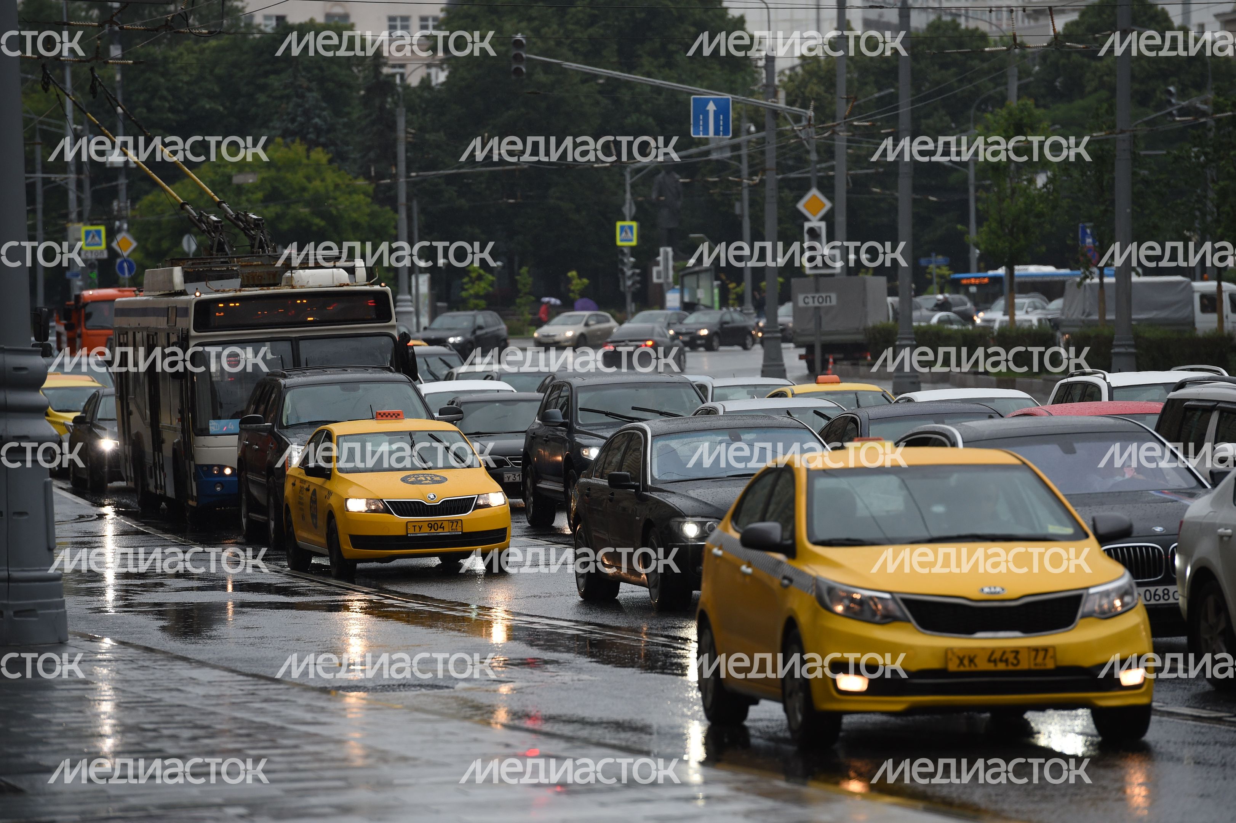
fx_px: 6863
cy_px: 412
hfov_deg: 10.3
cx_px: 618
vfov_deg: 6.9
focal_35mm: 200
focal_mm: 200
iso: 1000
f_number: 5
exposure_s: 1/2000
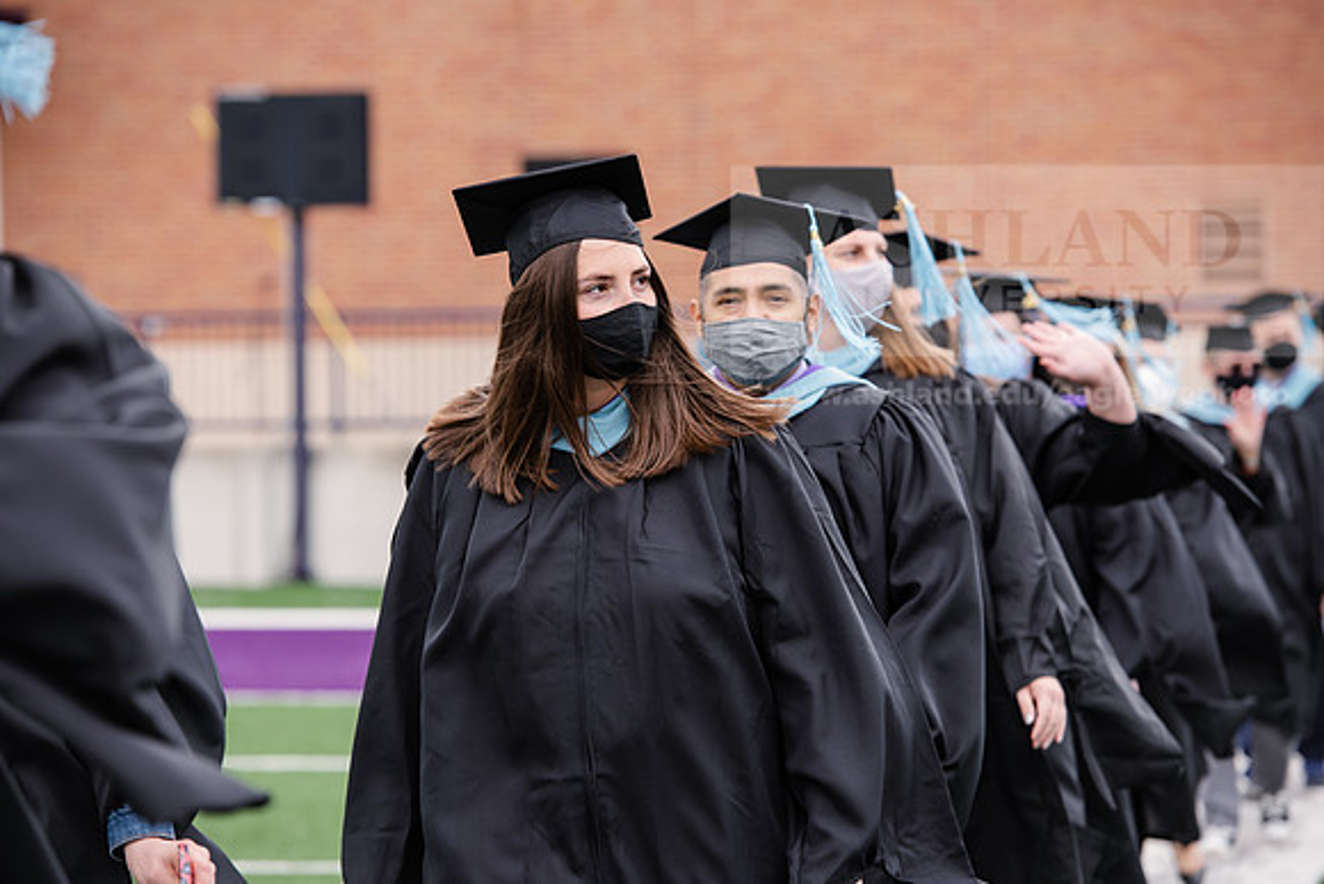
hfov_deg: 13.2
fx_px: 5702
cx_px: 662
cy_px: 442
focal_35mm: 155
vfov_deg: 8.9
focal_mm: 155
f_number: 5
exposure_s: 1/640
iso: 500
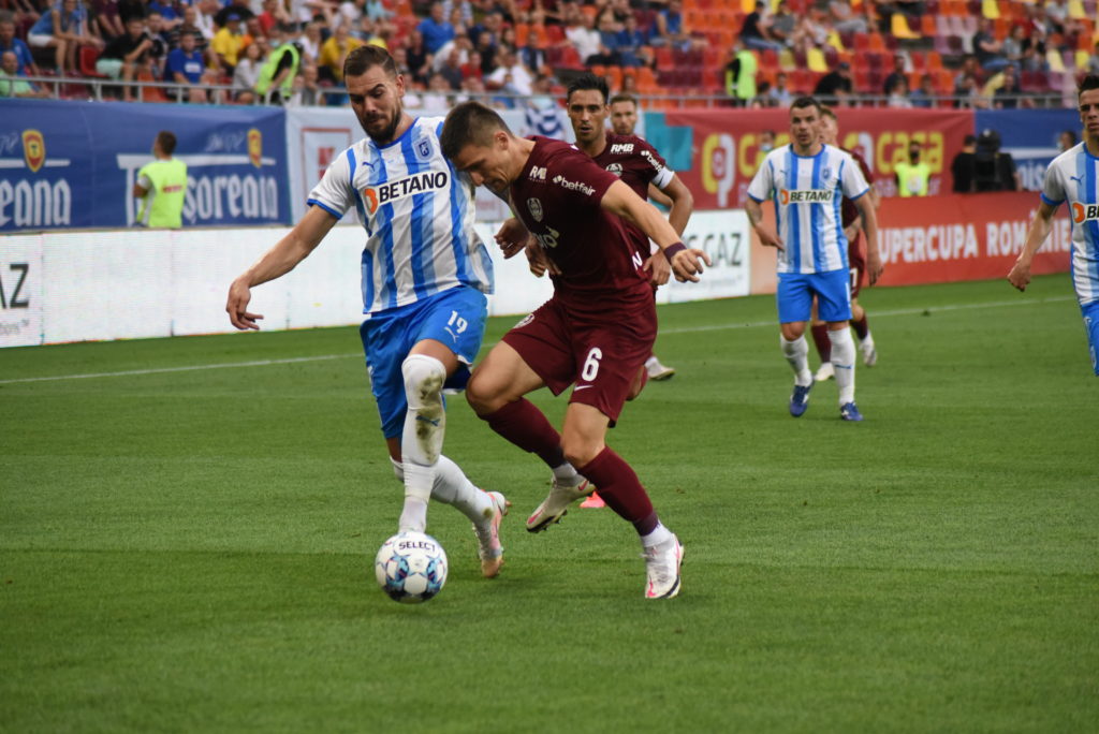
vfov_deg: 8.1
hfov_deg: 12.1
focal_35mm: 170
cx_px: 550
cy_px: 367
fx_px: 5192
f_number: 6.3
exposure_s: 1/2500
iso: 5000
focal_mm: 170
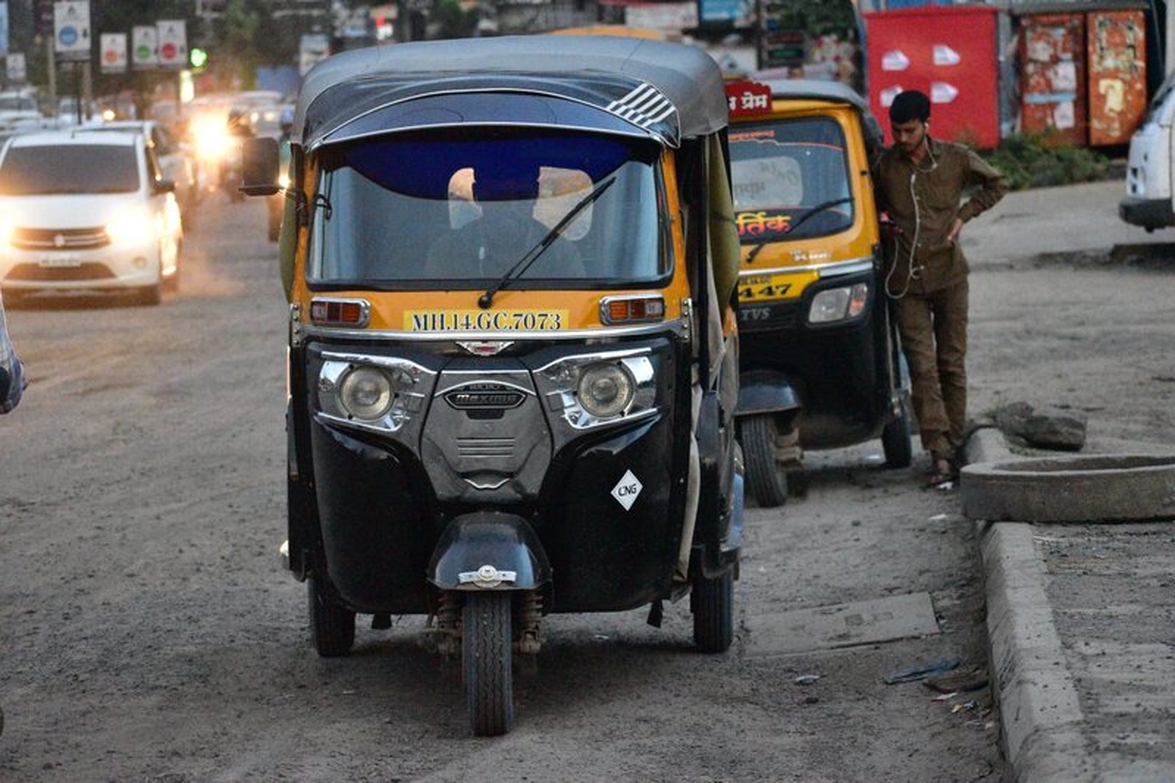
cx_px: 588
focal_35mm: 142
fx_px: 4650
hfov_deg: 14.4
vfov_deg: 9.6
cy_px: 392
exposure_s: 1/500
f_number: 4.8
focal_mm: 95
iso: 11400
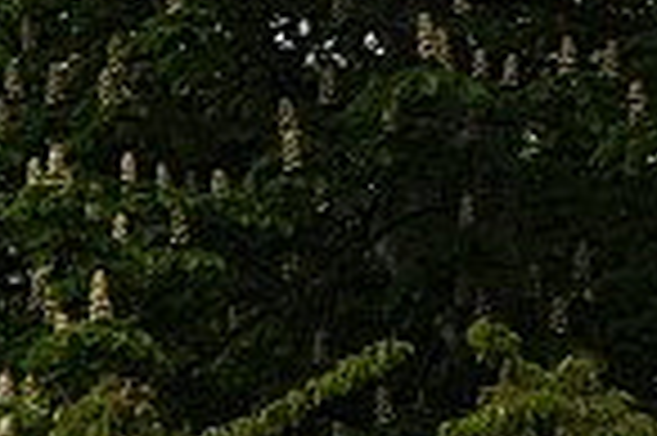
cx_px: -1044
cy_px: 1025
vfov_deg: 6.2
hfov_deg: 8.7
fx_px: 3846
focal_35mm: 211
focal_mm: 20
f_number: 11
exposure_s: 1/250
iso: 200
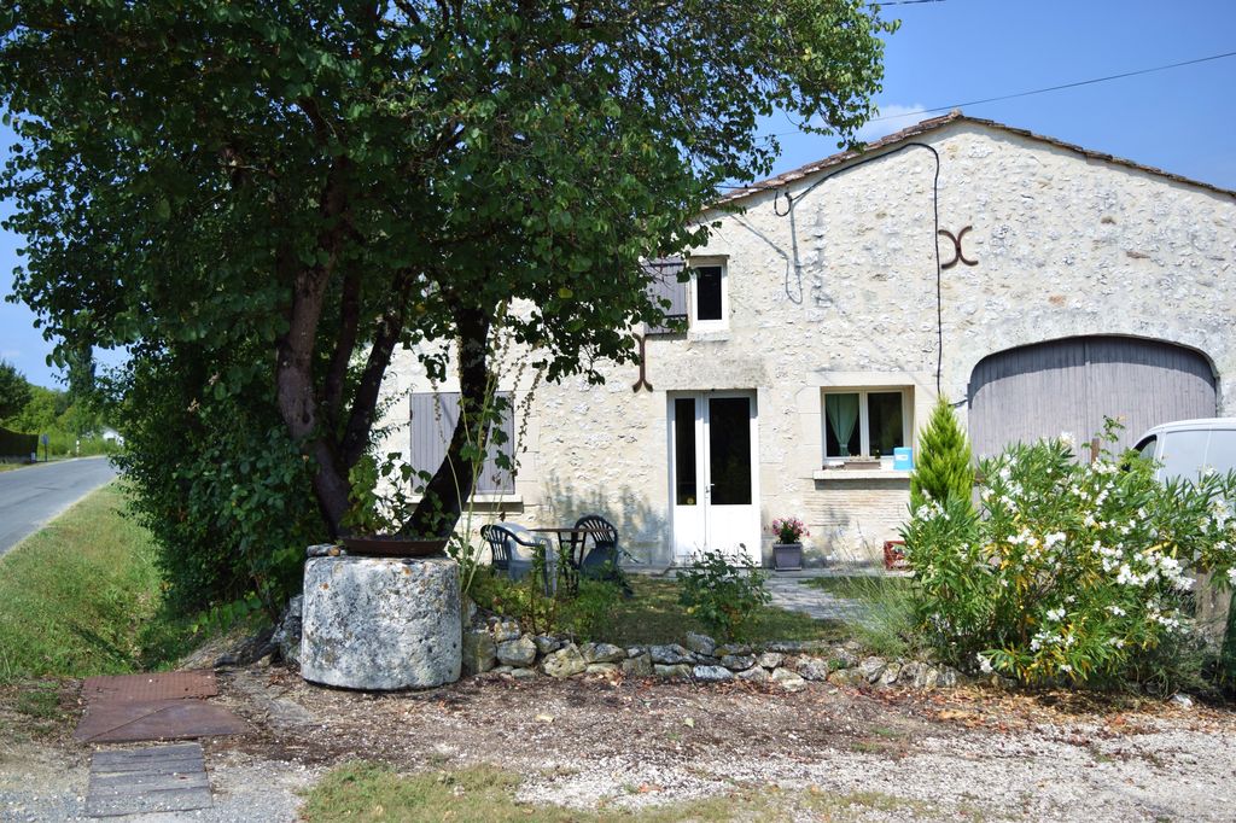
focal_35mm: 34
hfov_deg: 55.1
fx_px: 1184
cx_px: 618
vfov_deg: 38.3
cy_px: 412
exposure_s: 1/1250
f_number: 3.8
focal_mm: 23
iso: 125
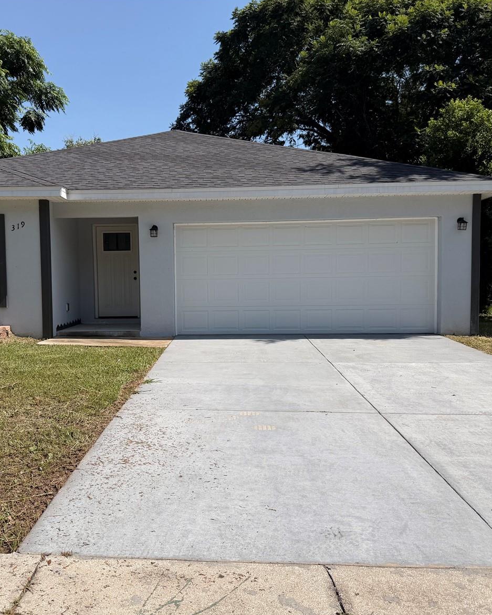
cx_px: 193
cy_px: 310
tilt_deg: -3.6
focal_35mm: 32
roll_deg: +0.6
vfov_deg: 55.7
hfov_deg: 45.5
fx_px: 582
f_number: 1.78
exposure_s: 1/6173
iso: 80
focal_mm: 6.76
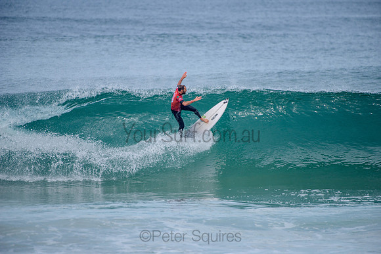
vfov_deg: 2.8
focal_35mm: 500
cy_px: 127
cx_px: 190
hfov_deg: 4.1
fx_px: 5293
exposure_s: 1/2000
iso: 250
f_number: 5.6
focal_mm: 500
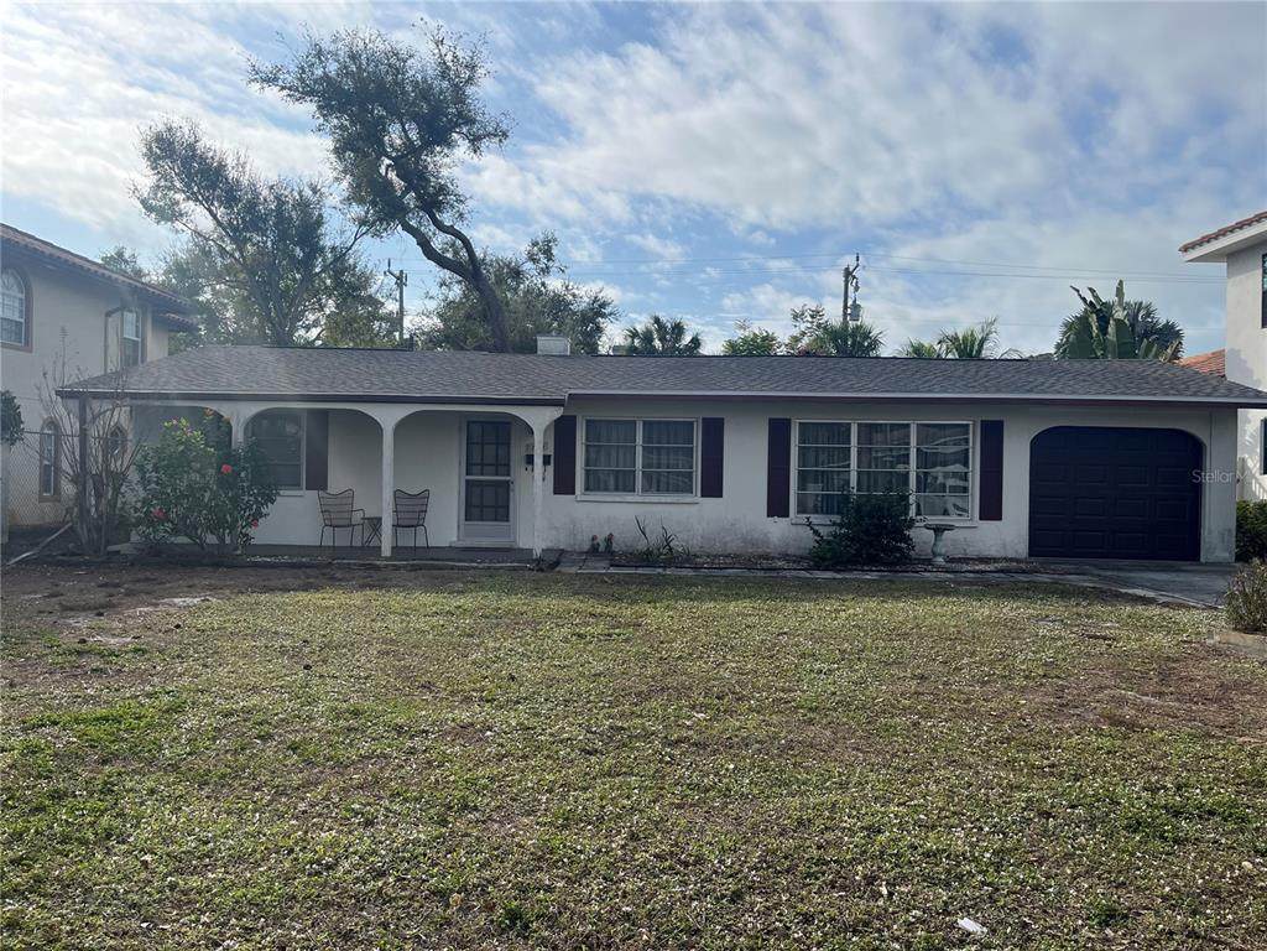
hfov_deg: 67.3
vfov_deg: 53.1
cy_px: 476
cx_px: 634
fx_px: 952
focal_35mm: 26
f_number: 1.6
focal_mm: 5.1
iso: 50
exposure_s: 1/5319
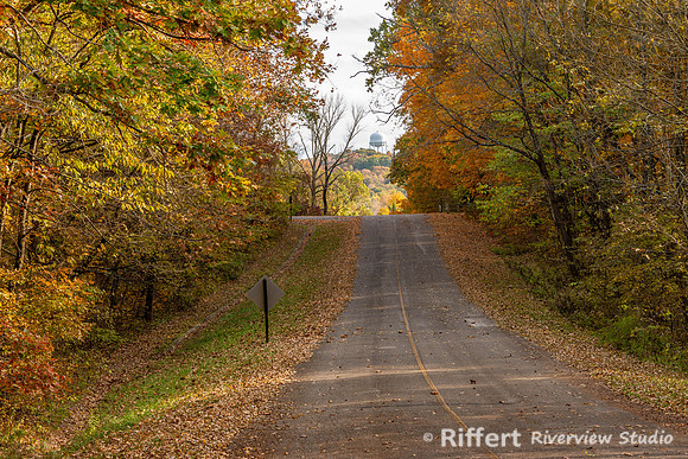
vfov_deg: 19.5
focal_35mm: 70
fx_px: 1338
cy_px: 230
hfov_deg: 28.8
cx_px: 344
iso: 360
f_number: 8
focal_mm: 70
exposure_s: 1/160
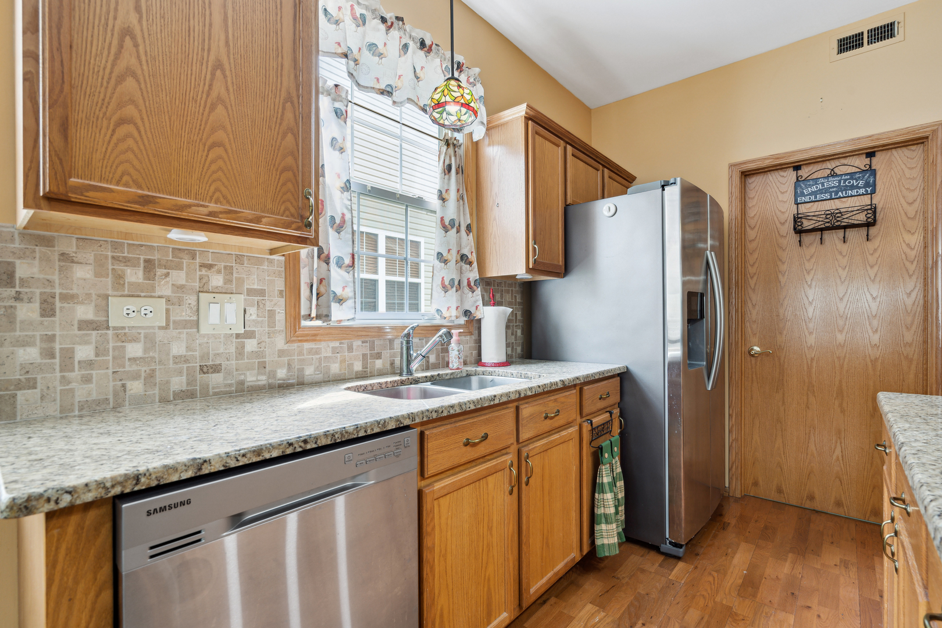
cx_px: 471
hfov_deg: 96.7
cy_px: 314
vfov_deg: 73.7
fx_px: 419
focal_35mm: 16
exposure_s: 1/4
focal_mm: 16
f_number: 8
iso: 100
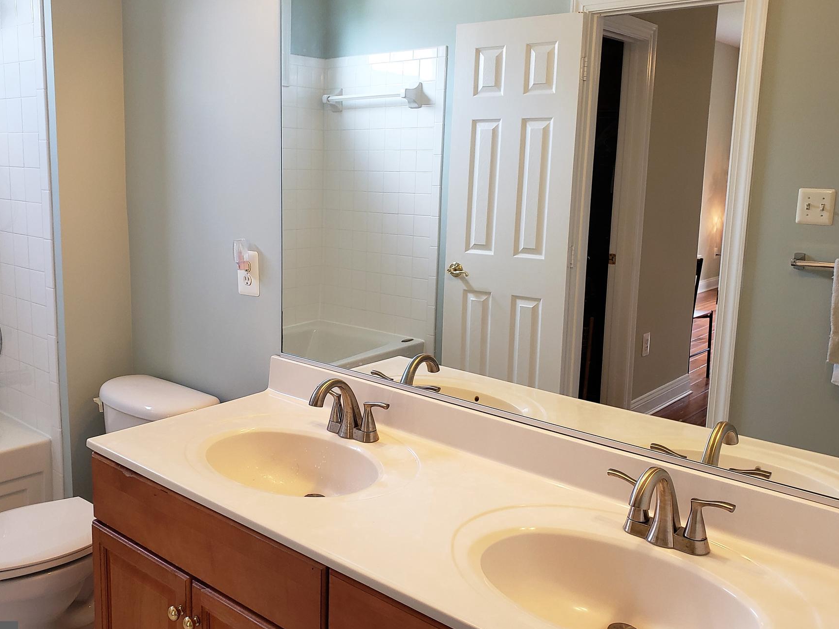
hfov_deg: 58.3
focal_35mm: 31
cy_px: 286
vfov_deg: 45.4
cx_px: 397
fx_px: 751
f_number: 2.4
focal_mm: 4.3
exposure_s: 1/60
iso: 160
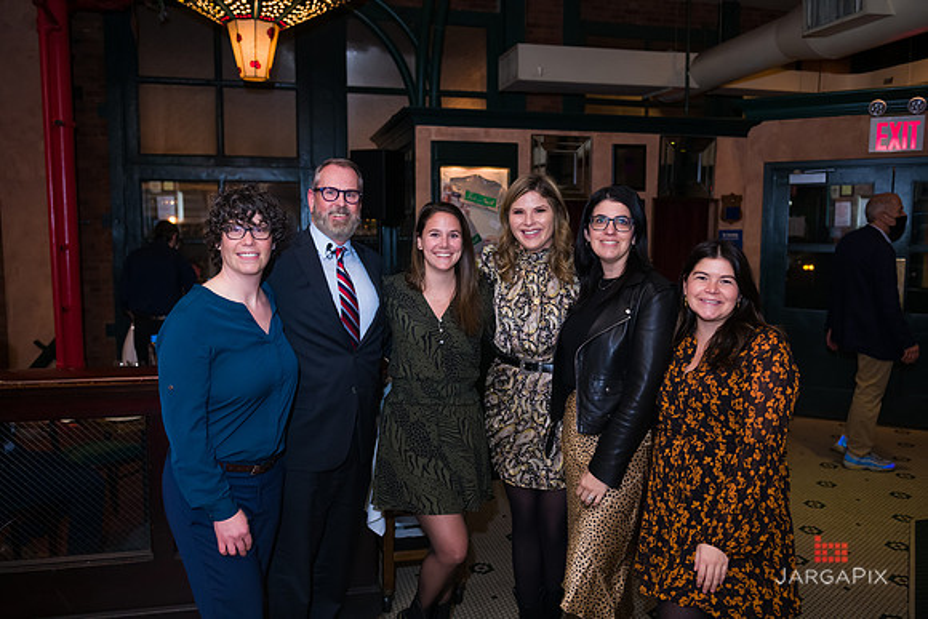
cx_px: 464
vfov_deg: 45.0
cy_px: 310
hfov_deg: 63.6
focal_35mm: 29
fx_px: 748
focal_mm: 29
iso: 1600
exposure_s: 1/125
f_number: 3.2
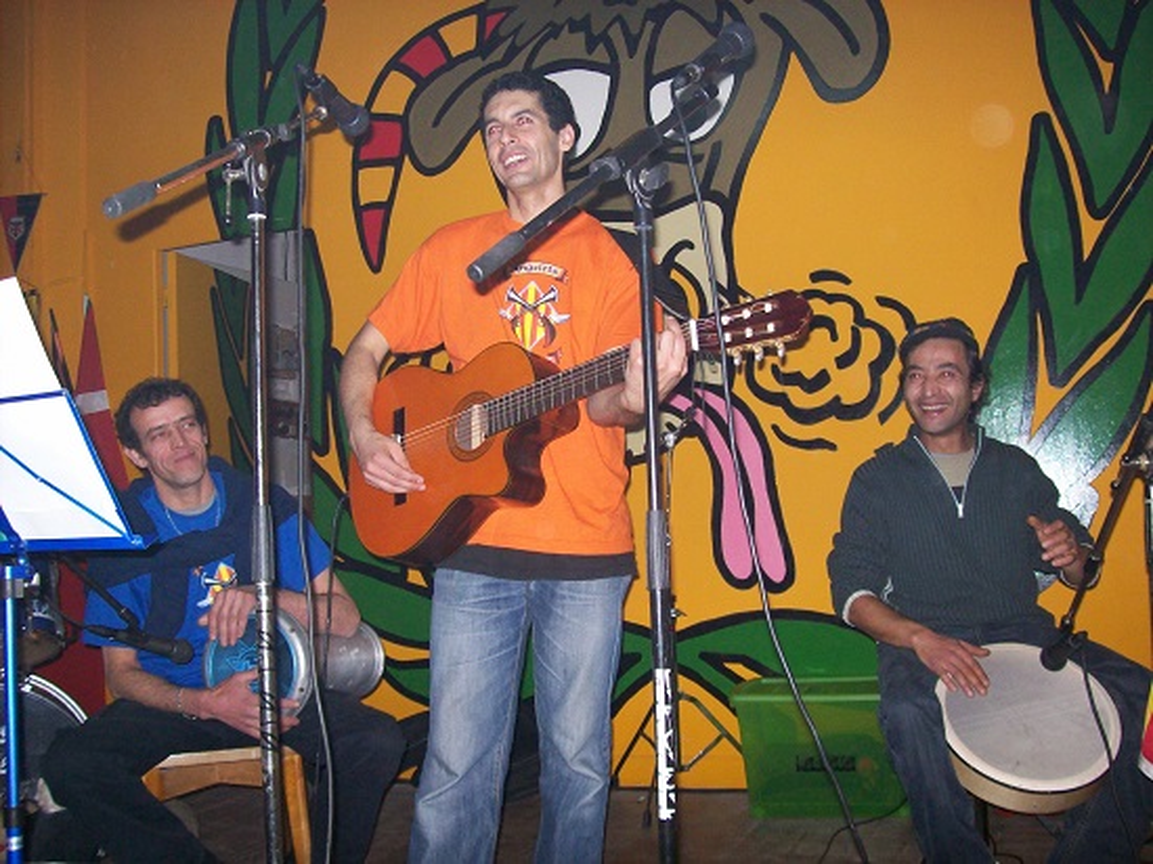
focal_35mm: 36
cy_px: 432
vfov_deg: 39.6
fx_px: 1199
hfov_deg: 51.4
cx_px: 576
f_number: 2.7
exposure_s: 1/64
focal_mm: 6
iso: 200
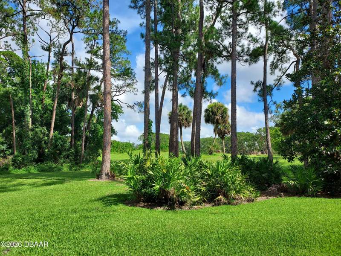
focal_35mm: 24
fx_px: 236
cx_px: 170
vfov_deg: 56.8
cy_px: 128
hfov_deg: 71.6
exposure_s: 1/992
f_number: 1.8
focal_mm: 4.6
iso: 40
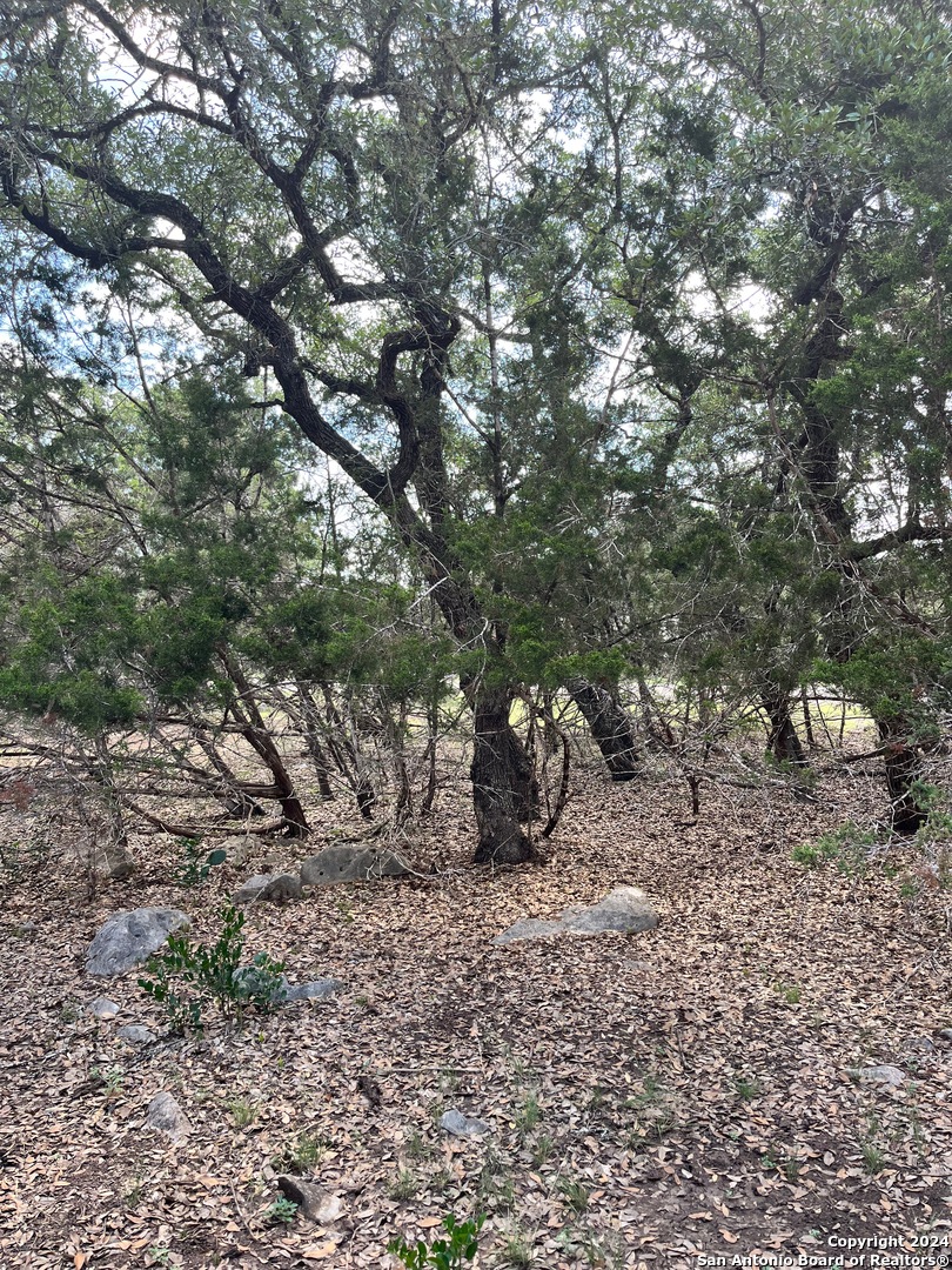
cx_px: 476
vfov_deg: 67.3
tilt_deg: +0.2
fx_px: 953
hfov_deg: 53.1
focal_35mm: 26
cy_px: 635
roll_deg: -0.3
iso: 40
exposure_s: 1/232
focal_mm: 5.1
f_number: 1.6
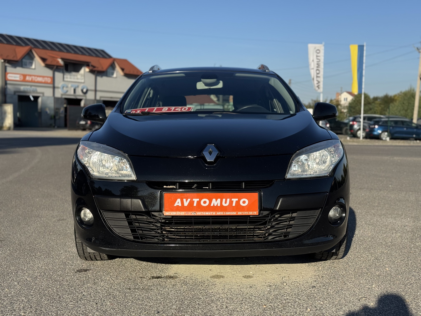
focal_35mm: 48
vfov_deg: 30.3
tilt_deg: -3.6
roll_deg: -1.0
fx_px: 584
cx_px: 210
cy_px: 158
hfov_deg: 39.7
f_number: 1.78
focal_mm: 6.76
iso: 64
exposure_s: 1/4975
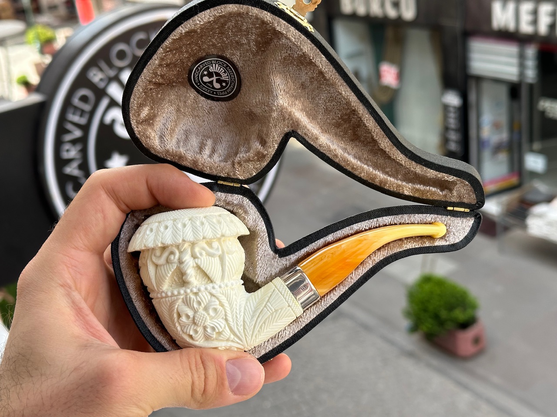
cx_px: 278
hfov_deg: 39.7
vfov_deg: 30.3
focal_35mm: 48
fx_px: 772
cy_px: 208
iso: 64
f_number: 1.78
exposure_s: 1/571
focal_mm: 6.86
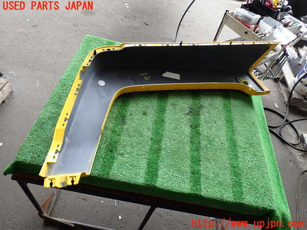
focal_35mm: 25
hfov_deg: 69.4
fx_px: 222
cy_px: 115
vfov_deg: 54.9
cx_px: 154
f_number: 2.8
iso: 100
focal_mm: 4.5
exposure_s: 1/125
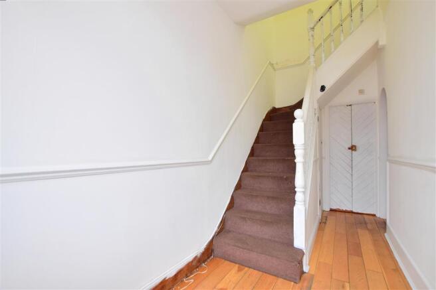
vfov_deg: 77.3
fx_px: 182
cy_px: 145
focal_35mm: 15
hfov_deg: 100.4
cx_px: 218
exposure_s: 1/5
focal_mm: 10
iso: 400
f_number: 6.3
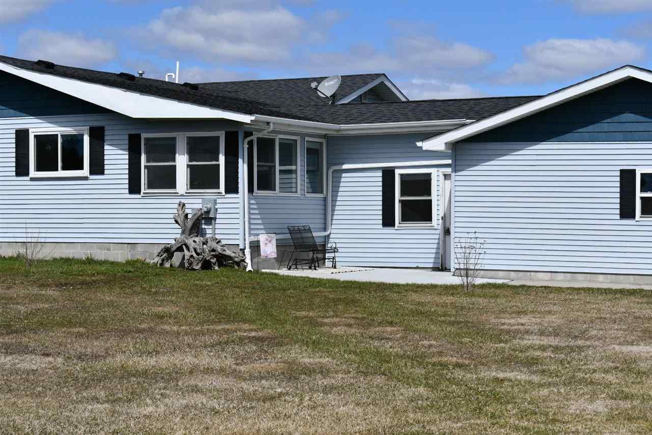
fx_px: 1485
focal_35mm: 82
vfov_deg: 16.6
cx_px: 326
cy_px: 218
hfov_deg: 24.8
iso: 100
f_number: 10
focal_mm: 55
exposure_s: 1/400
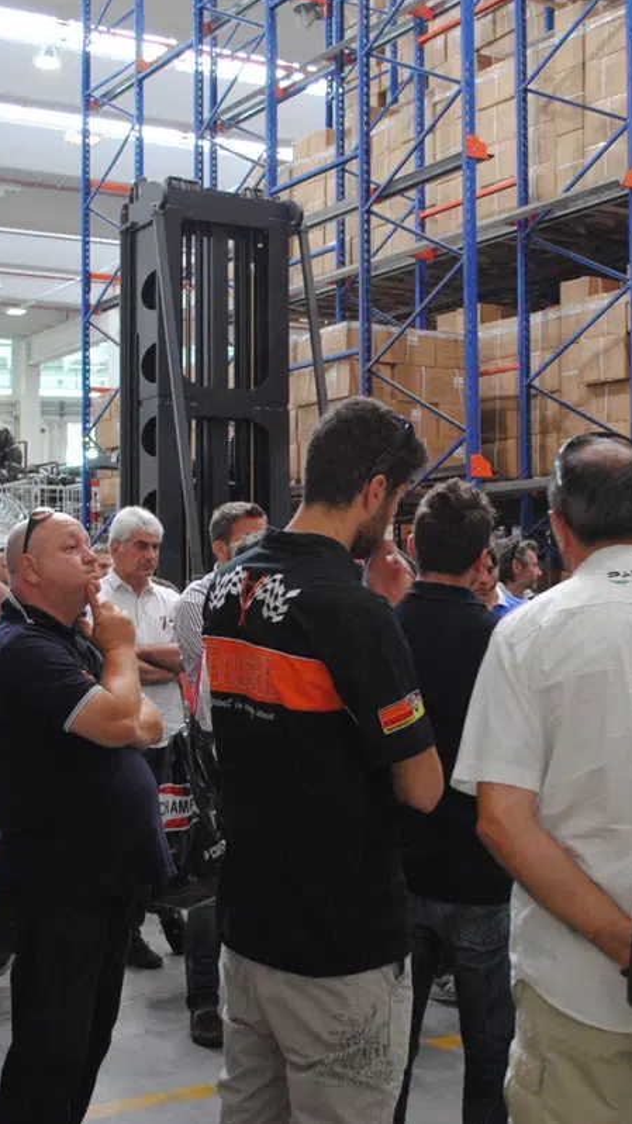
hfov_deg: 23.0
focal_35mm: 52
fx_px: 1549
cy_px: 560
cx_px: 403
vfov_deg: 39.9
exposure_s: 1/30
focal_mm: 22
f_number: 4
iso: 800
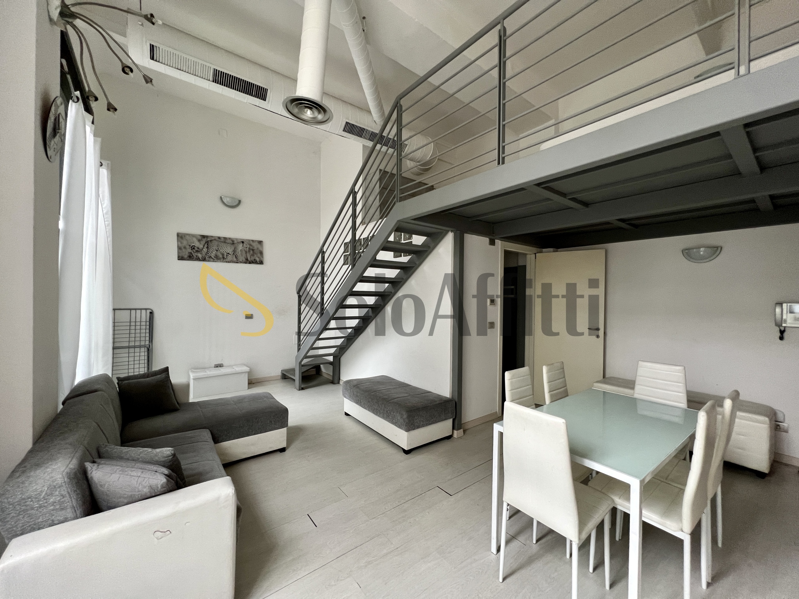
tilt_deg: -0.5
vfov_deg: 89.9
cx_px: 400
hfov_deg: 106.2
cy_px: 300
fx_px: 300
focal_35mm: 13
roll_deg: -0.5
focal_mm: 1.57
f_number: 1.8
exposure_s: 1/99
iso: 200
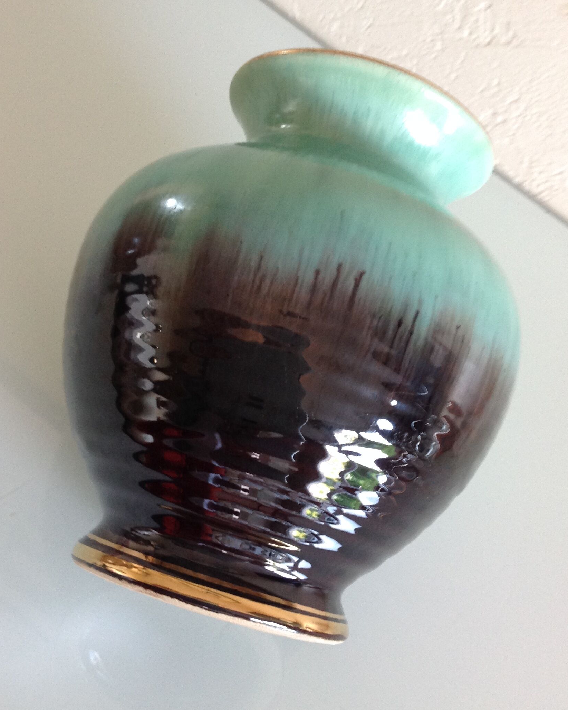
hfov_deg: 34.9
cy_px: 336
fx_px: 904
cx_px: 316
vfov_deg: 42.9
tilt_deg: -52.7
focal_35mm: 43
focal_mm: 4.28
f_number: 2.4
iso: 125
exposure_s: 1/15
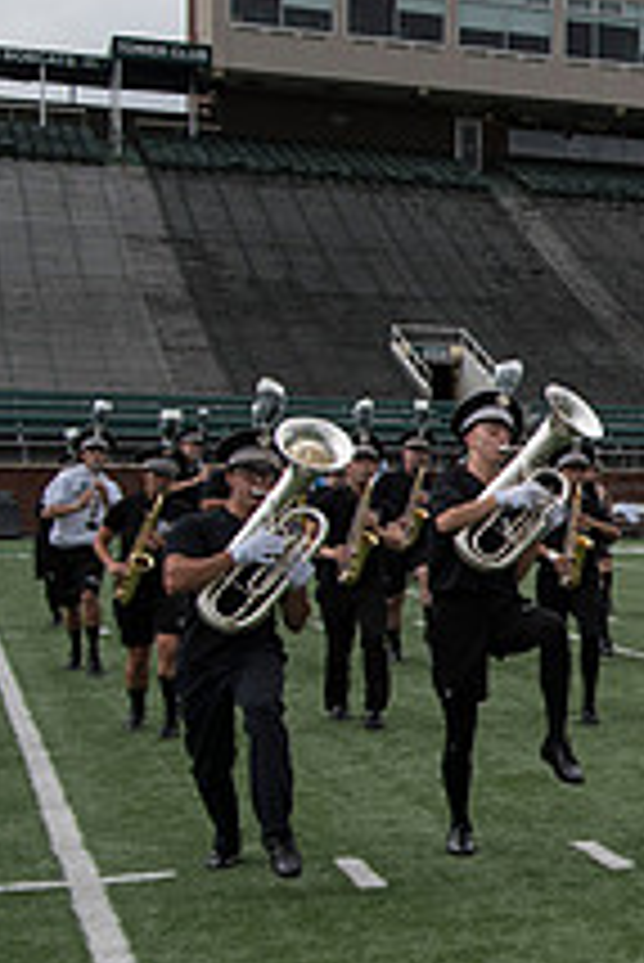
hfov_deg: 14.3
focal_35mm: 84
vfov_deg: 24.1
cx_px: 1175
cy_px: 569
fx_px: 2250
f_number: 5.6
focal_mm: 31
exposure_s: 1/3200
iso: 640
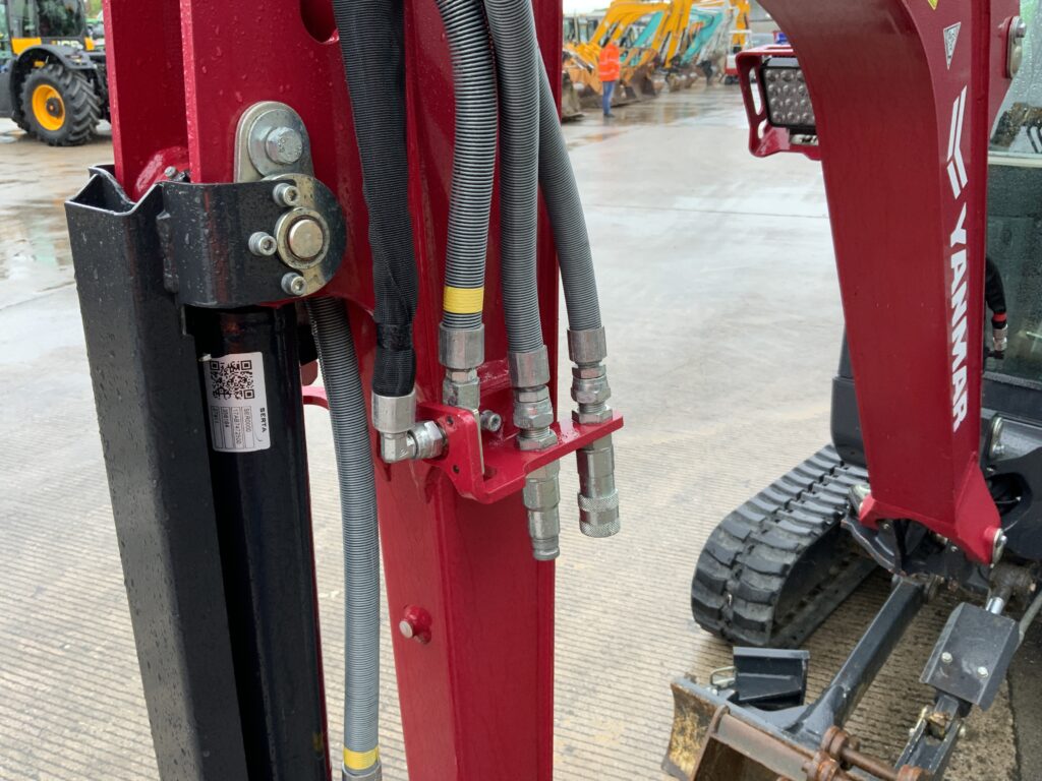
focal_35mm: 29
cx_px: 521
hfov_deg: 61.7
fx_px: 873
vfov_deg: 48.2
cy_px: 390
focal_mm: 3
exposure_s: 1/122
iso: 16
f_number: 1.8
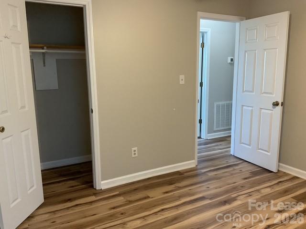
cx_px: 153
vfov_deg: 48.2
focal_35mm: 29
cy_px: 114
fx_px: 256
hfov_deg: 61.7
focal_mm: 3
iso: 160
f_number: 1.8
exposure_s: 1/60
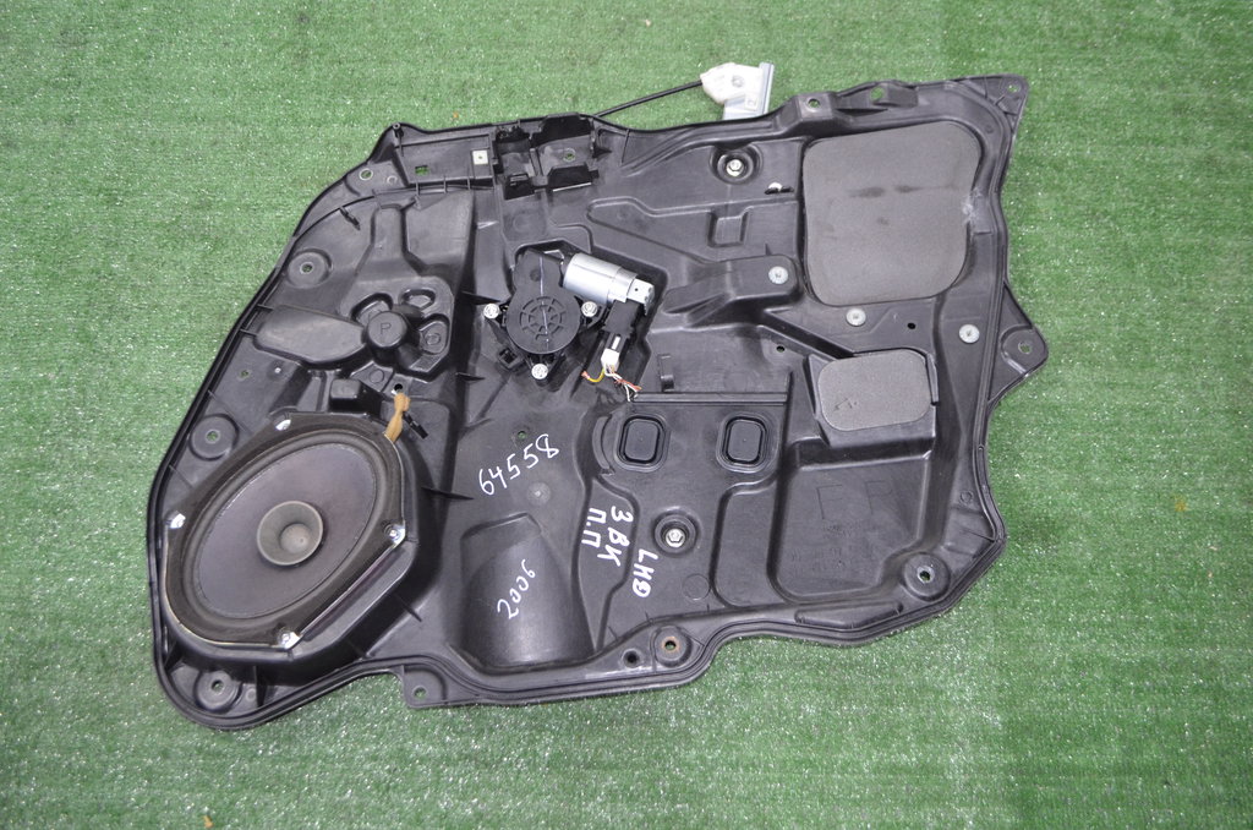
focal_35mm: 33
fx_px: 1146
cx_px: 626
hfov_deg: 57.3
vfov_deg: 39.8
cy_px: 415
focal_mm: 22
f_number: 4
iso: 1600
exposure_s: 1/60
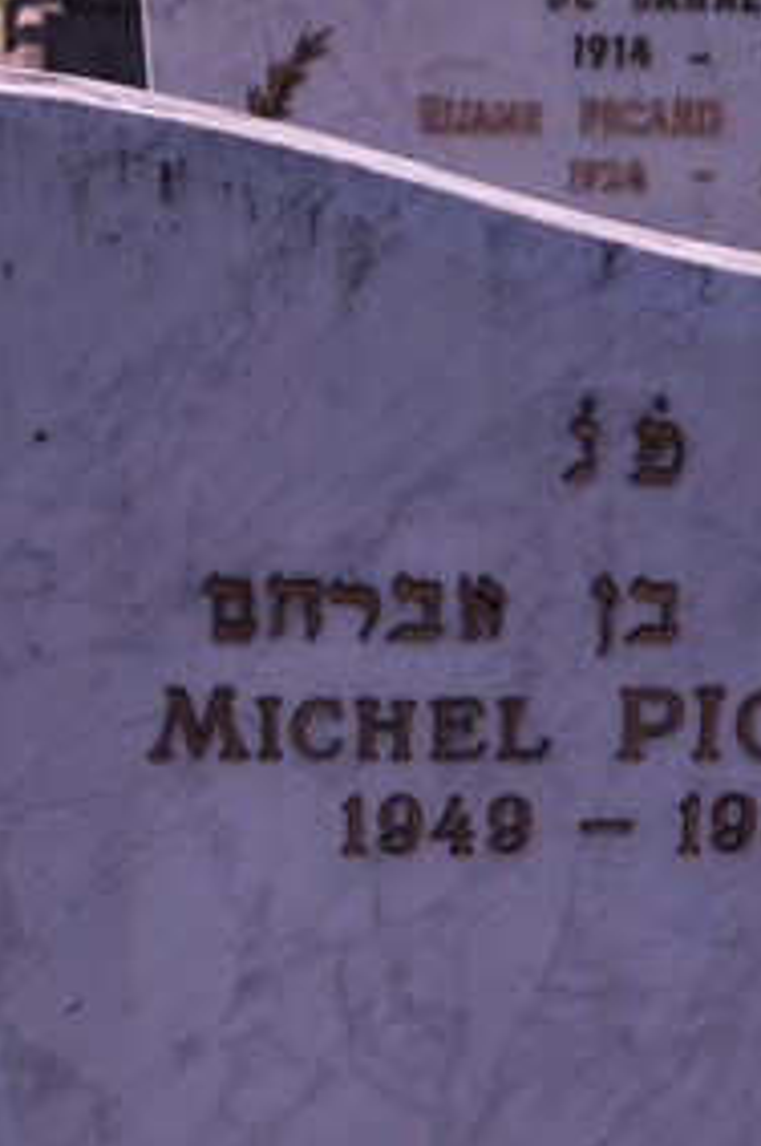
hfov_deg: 13.1
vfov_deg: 19.0
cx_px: 542
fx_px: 3306
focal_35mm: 104
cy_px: 1203
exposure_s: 1/480
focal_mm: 32.9
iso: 160
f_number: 5.6
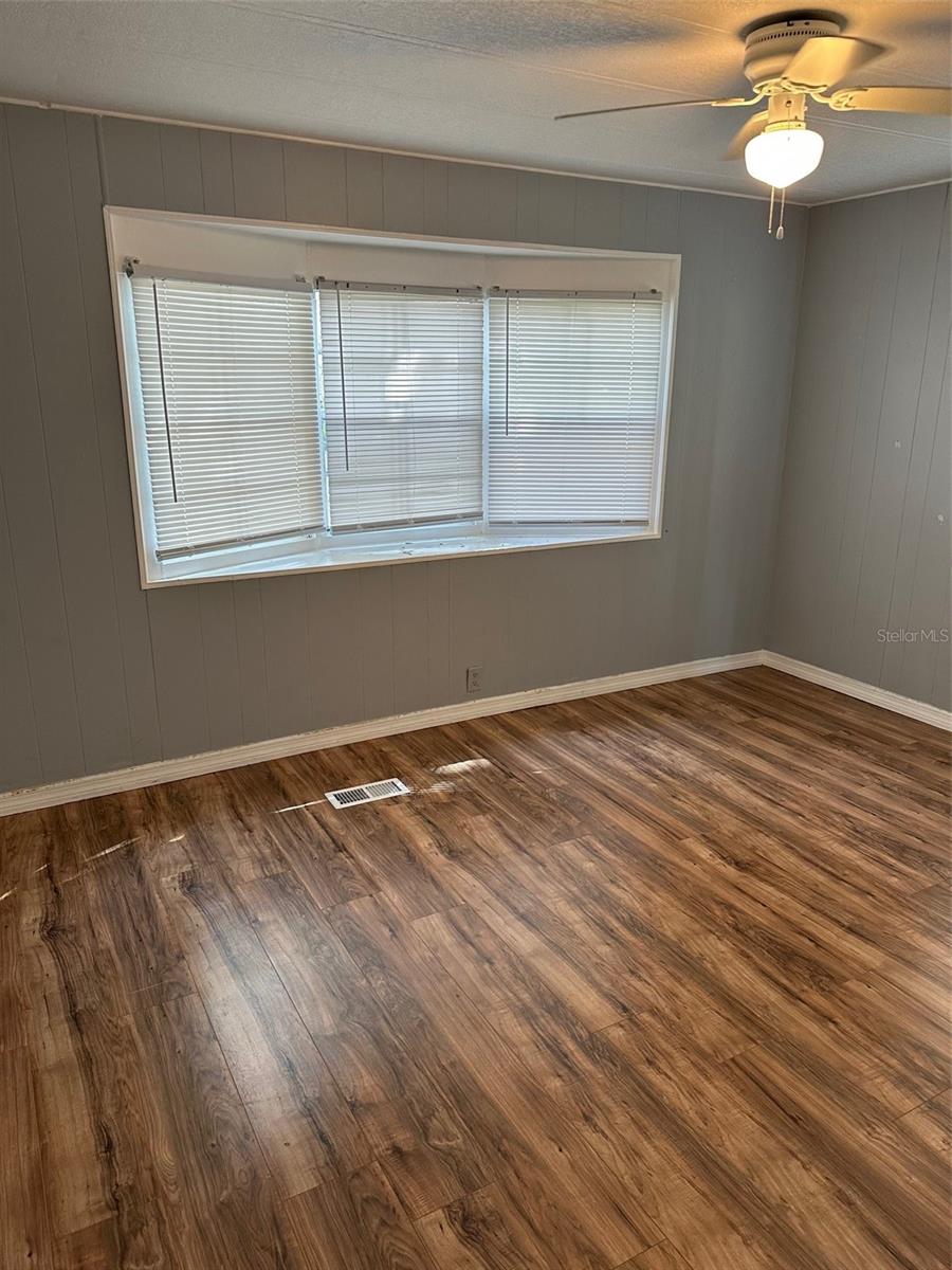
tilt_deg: -16.9
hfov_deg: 56.8
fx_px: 880
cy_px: 635
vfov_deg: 71.6
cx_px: 476
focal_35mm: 24
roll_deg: -0.4
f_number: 1.78
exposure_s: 1/120
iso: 200
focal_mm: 6.86
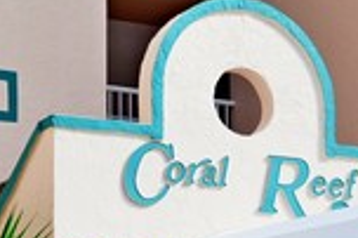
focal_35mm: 152
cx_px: 224
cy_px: 285
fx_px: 1510
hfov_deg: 13.5
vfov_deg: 8.9
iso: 100
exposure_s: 1/200
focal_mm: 24
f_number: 7.1
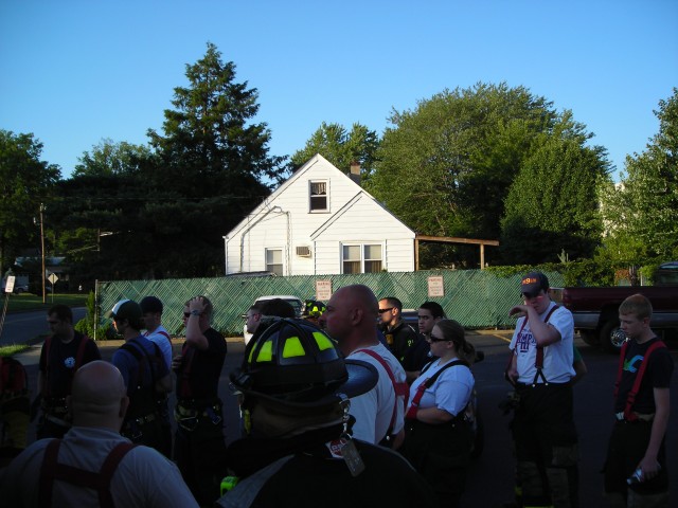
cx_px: 339
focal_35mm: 38
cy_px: 254
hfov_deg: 49.0
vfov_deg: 37.7
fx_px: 744
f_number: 3.2
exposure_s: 1/335
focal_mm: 6.3
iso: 50
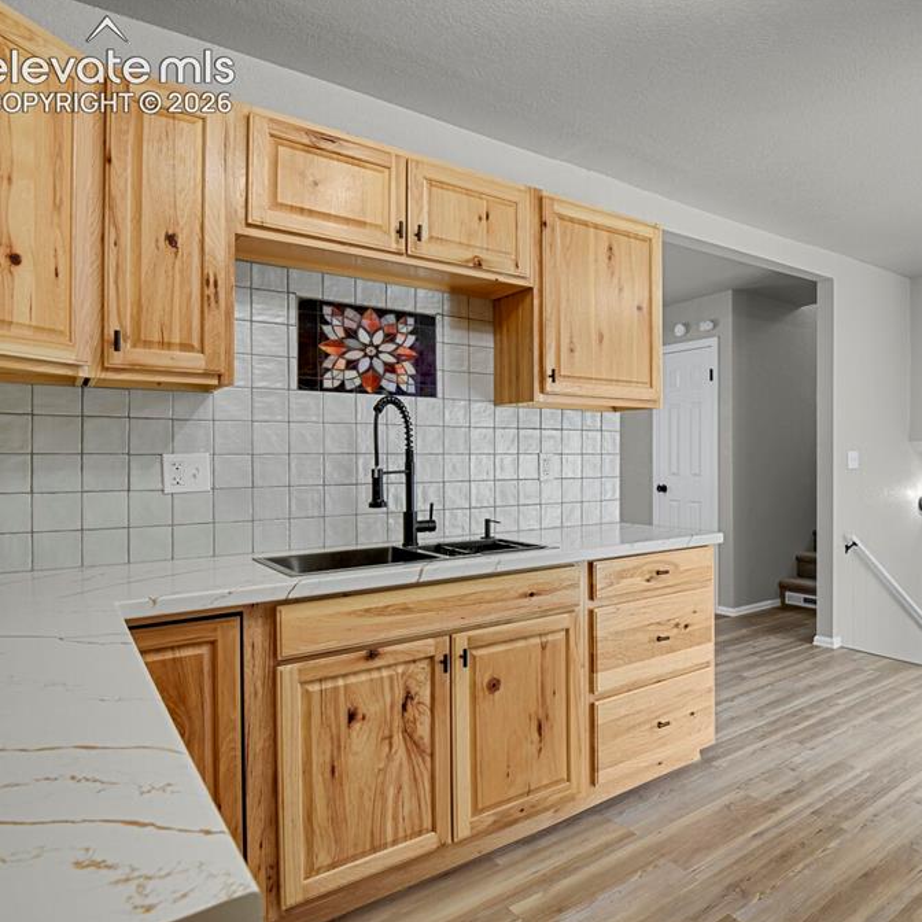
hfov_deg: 66.1
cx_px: 670
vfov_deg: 69.6
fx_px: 663
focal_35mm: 22
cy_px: 460
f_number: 8
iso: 8000
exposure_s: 1/20
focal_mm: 17
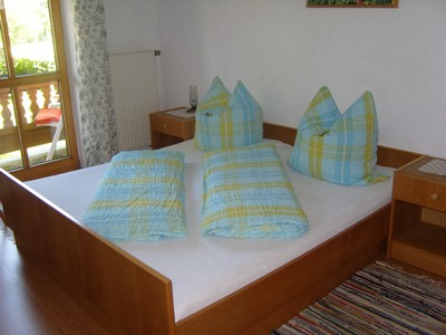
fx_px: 451
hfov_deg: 52.6
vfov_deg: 40.7
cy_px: 168
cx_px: 223
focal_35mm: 35
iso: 100
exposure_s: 1/30
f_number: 2.8
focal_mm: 7.4
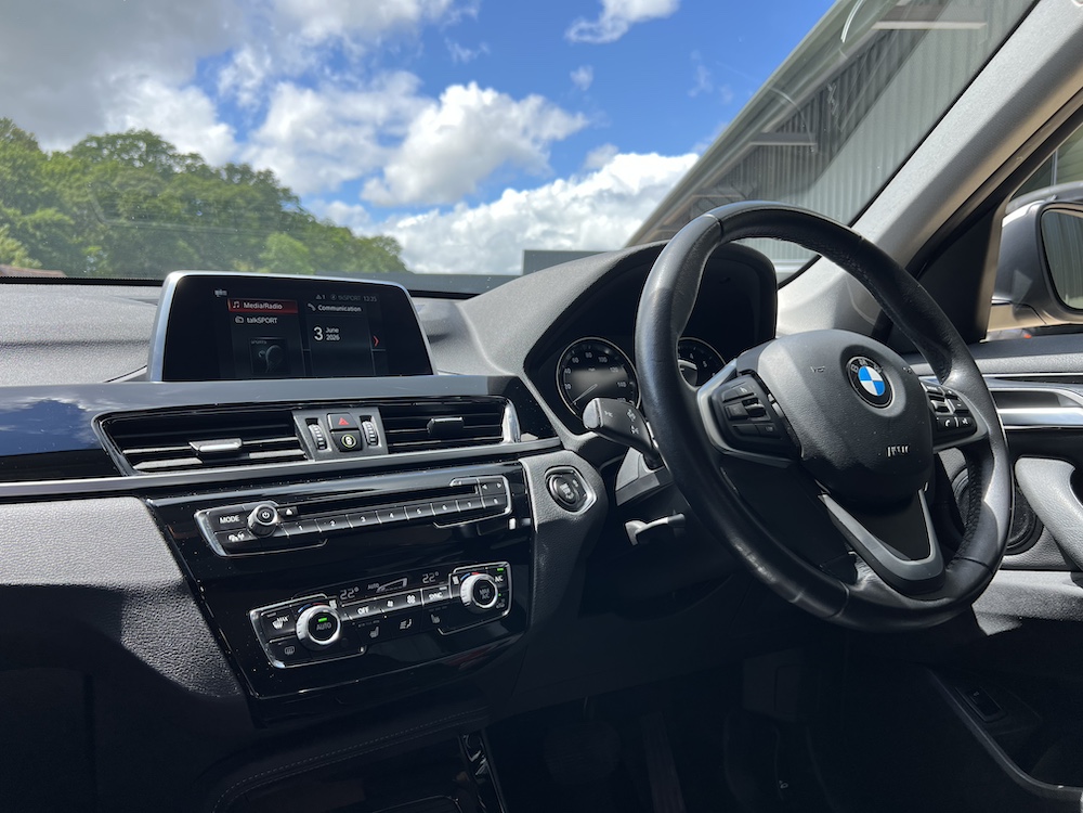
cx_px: 542
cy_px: 406
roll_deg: -0.1
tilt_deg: -6.4
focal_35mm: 26
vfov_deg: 53.1
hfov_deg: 67.3
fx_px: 813
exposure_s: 1/814
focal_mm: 5.7
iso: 50
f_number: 1.5
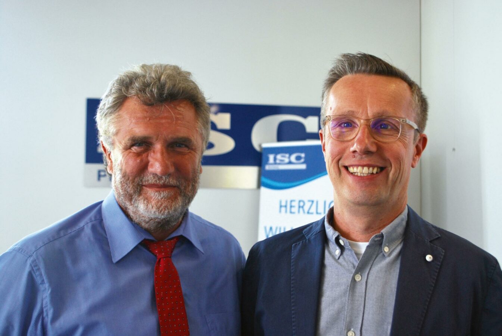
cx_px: 251
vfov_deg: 30.9
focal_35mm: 44
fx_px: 607
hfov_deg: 44.9
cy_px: 168
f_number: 4.8
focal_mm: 29
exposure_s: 1/30
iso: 360
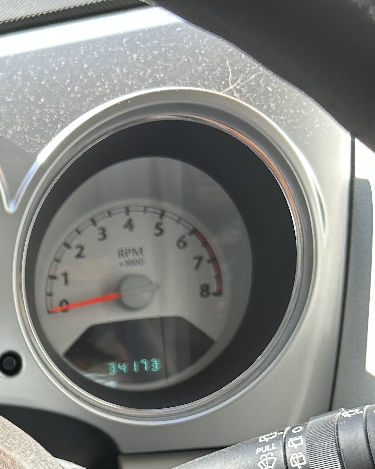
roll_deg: +6.4
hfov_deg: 19.9
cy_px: 452
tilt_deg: -23.9
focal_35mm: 69
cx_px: -147
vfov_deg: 26.3
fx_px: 957
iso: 64
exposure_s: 1/121
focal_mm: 5.7
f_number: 1.5
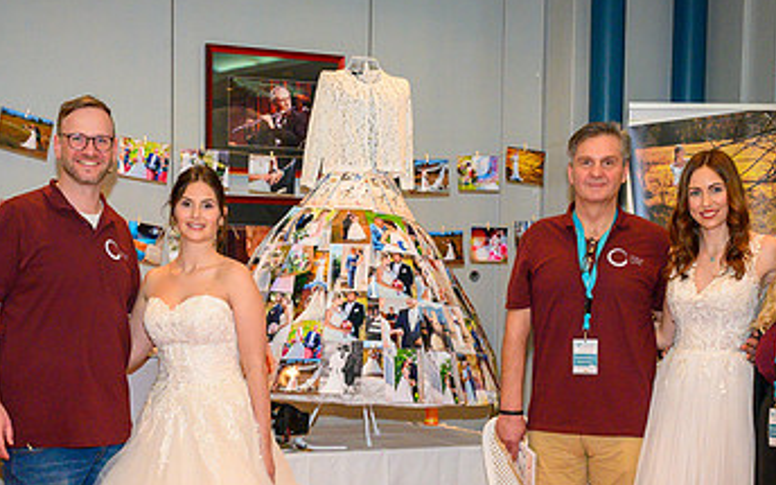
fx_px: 1311
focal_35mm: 62
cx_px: 368
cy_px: 403
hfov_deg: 33.0
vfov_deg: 20.7
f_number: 9
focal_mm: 33
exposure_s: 1/60
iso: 7200
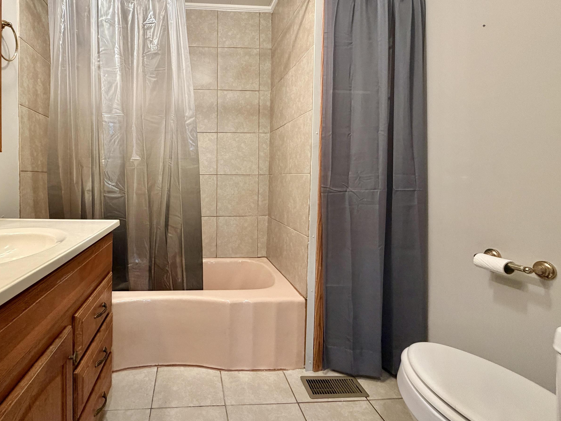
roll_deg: -0.9
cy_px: 187
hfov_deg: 85.9
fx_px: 292
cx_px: 208
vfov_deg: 71.4
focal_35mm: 18
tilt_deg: -1.2
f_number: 2.2
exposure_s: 1/60
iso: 320
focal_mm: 2.22
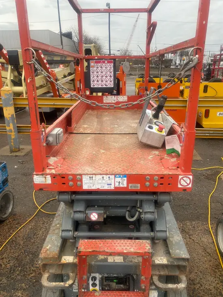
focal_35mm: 26
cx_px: 112
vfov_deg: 67.3
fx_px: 223
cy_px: 148
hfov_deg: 53.1
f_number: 1.8
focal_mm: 4.25
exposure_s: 1/122
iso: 40
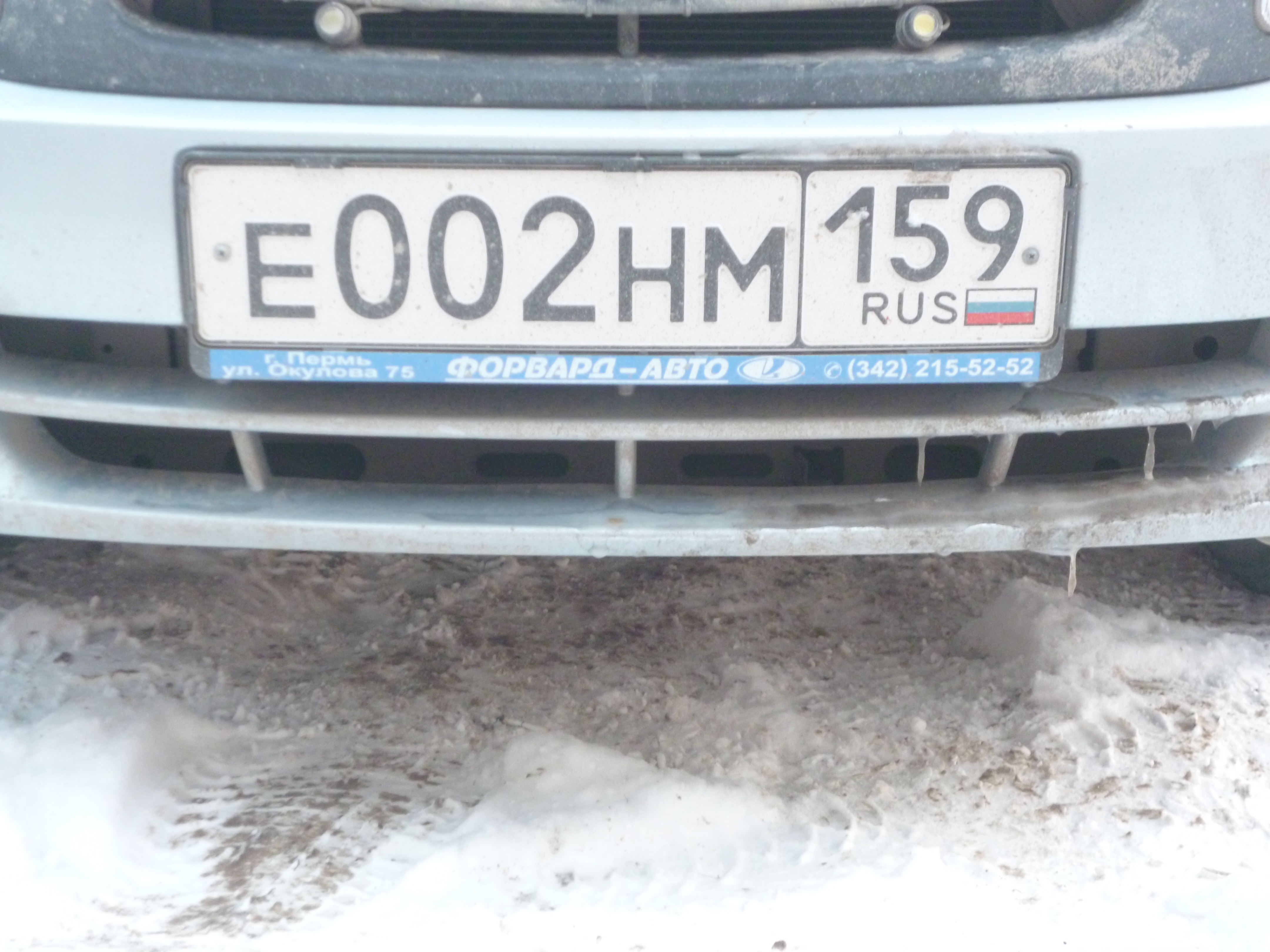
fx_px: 1944
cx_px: 635
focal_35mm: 53
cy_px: 476
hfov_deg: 36.2
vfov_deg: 27.5
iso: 400
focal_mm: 9.5
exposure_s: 1/13
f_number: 3.8
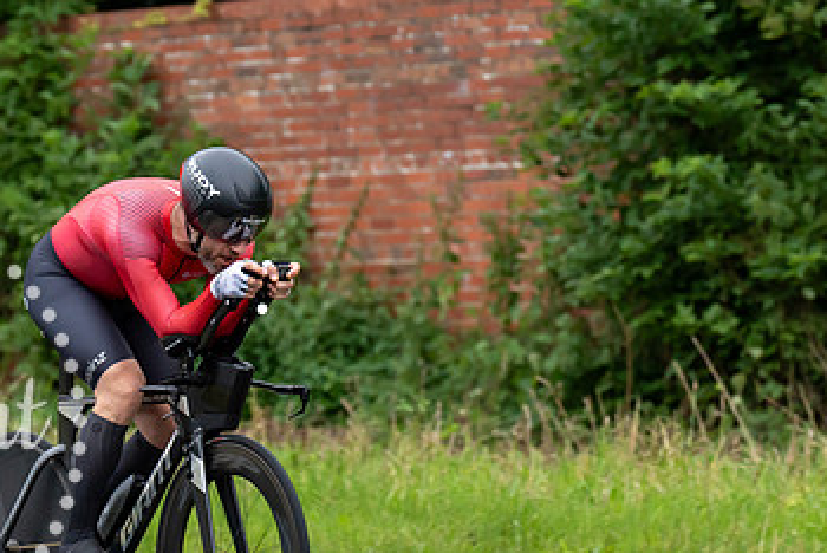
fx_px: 6207
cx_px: 181
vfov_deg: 5.1
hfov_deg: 7.6
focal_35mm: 270
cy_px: 308
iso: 800
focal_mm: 105
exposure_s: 1/800
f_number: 2.8
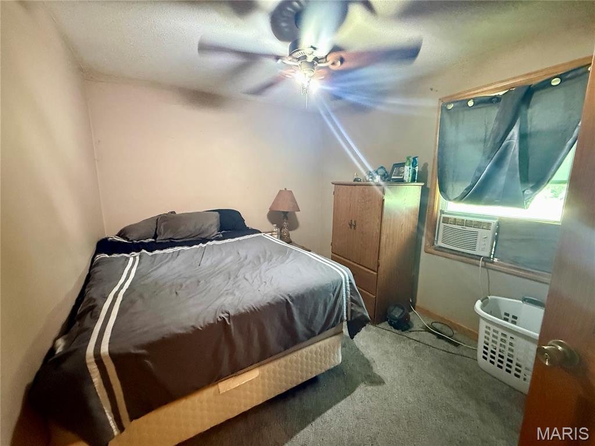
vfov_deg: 85.7
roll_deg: +0.0
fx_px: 241
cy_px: 223
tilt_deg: -10.1
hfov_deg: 102.1
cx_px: 298
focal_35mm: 14
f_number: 2.2
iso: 1000
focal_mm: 2.22
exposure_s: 1/40
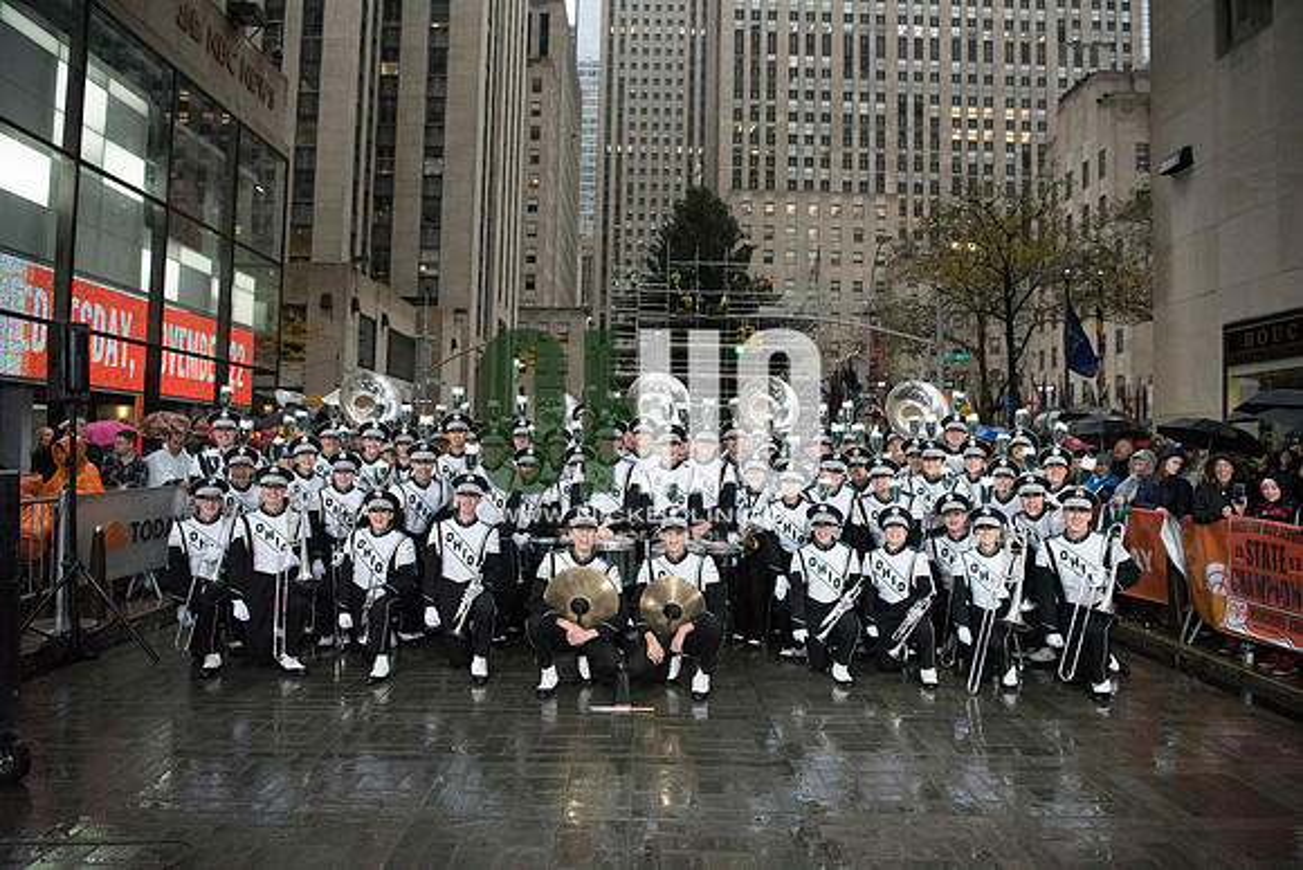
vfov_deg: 53.2
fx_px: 869
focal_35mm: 24
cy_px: 435
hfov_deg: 73.7
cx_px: 652
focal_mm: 24
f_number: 3.5
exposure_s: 1/2500
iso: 10000
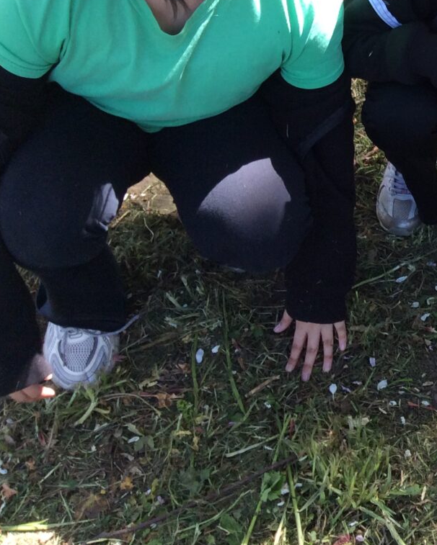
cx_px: 527
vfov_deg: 27.9
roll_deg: +1.7
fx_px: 1083
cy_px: 139
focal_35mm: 67
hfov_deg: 21.2
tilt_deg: -37.4
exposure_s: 1/100
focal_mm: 3.3
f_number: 2.4
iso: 40
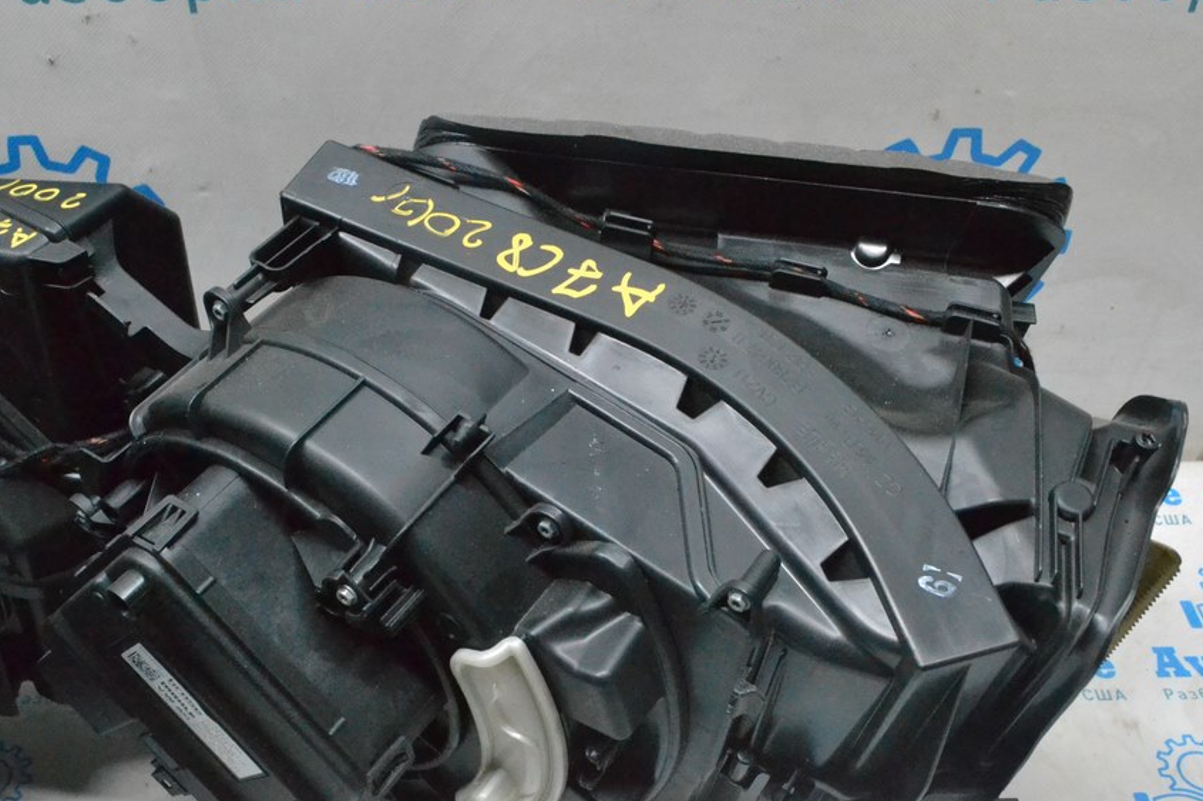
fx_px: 1336
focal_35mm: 40
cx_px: 542
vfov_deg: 33.4
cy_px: 425
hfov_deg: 48.4
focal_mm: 22
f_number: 10
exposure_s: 1/125
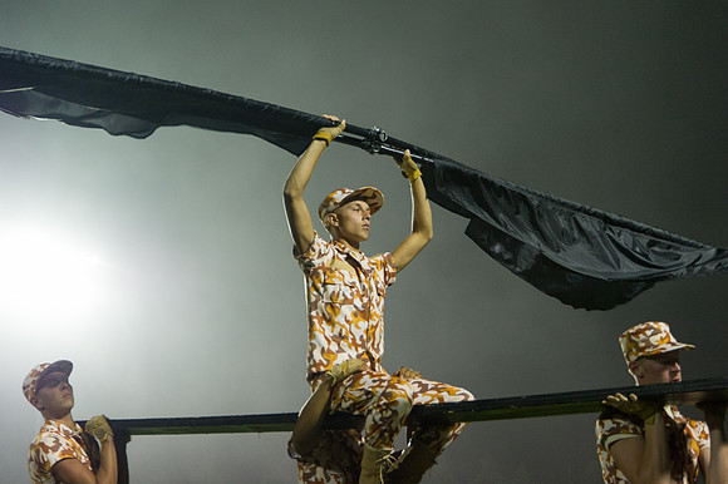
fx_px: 1314
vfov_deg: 20.9
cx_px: 364
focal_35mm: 65
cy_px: 242
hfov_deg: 31.0
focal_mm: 65
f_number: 5
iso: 2200
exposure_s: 1/160
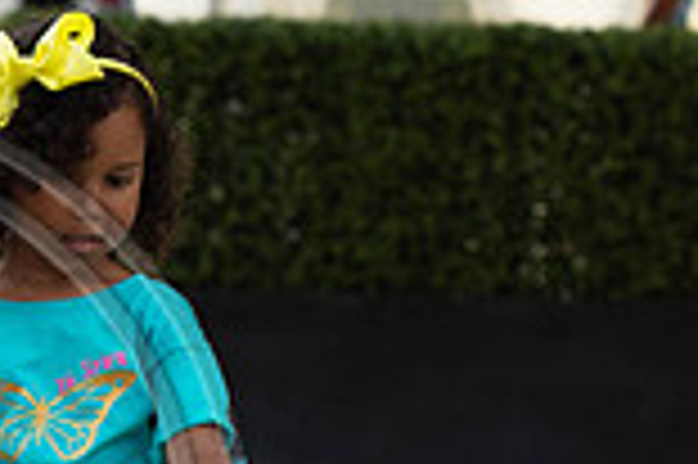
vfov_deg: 2.0
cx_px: -212
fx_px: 13035
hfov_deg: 3.1
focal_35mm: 673
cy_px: 545
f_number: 10
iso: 400
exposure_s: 1/160
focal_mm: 180
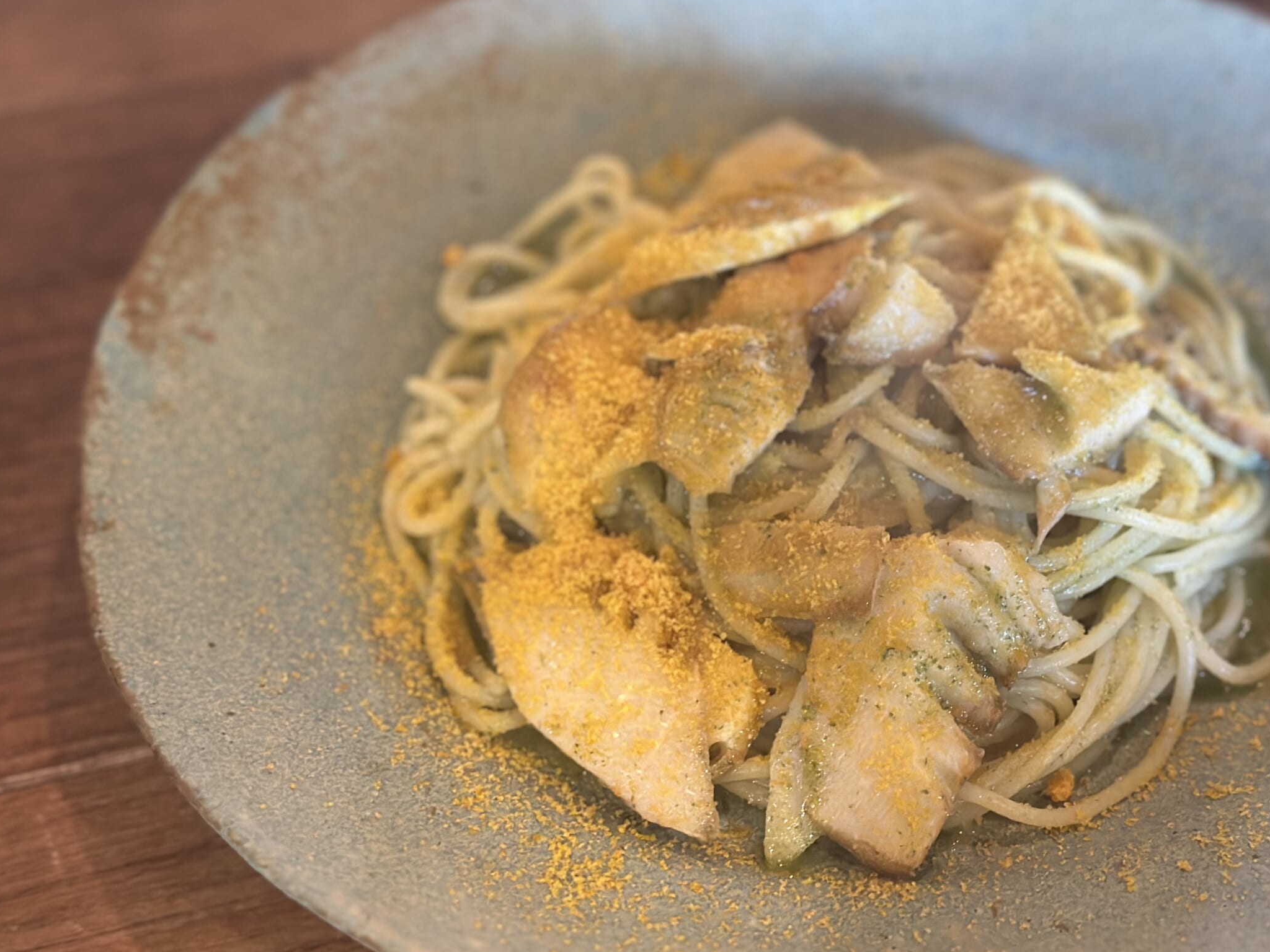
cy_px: 580
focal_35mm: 60
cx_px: 717
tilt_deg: -49.8
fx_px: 2201
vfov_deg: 24.4
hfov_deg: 32.1
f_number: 1.78
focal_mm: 6.86
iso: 640
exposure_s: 1/40
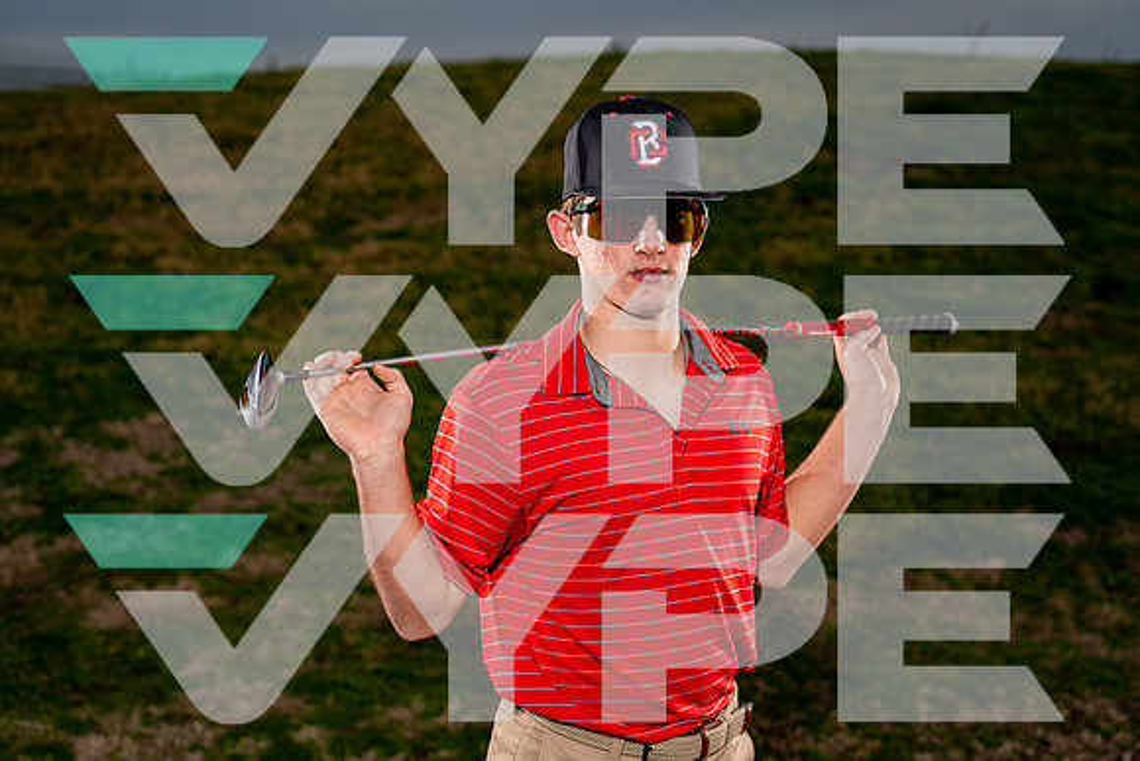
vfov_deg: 21.6
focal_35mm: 63
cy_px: 380
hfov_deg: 31.9
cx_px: 570
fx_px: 1995
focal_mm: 63
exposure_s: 1/1000
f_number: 4
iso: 100
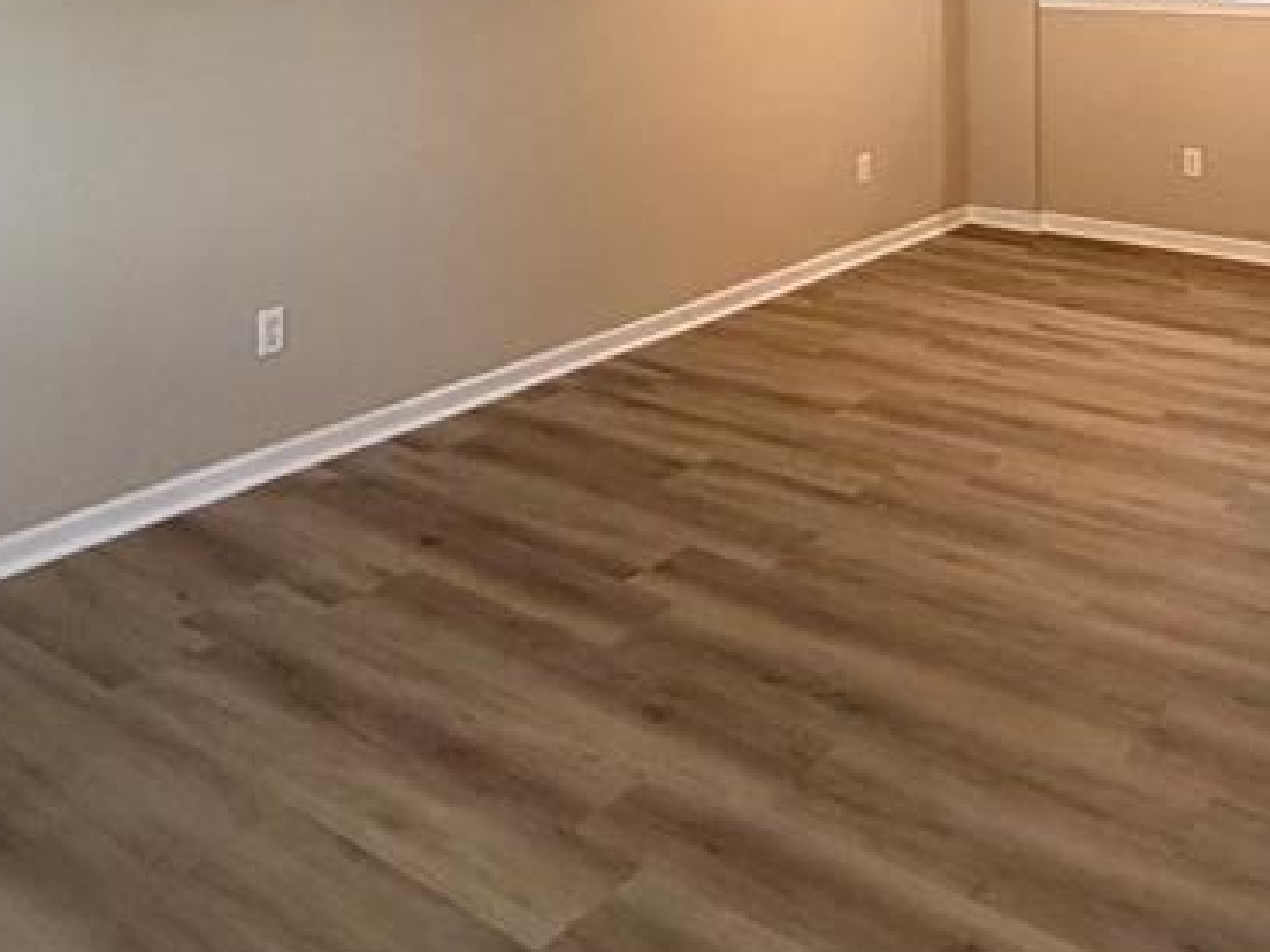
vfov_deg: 32.3
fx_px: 1431
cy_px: -103
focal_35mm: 39
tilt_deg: +1.2
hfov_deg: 47.2
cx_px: 835
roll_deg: -0.2
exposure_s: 1/60
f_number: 2.2
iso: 250
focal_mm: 2.22
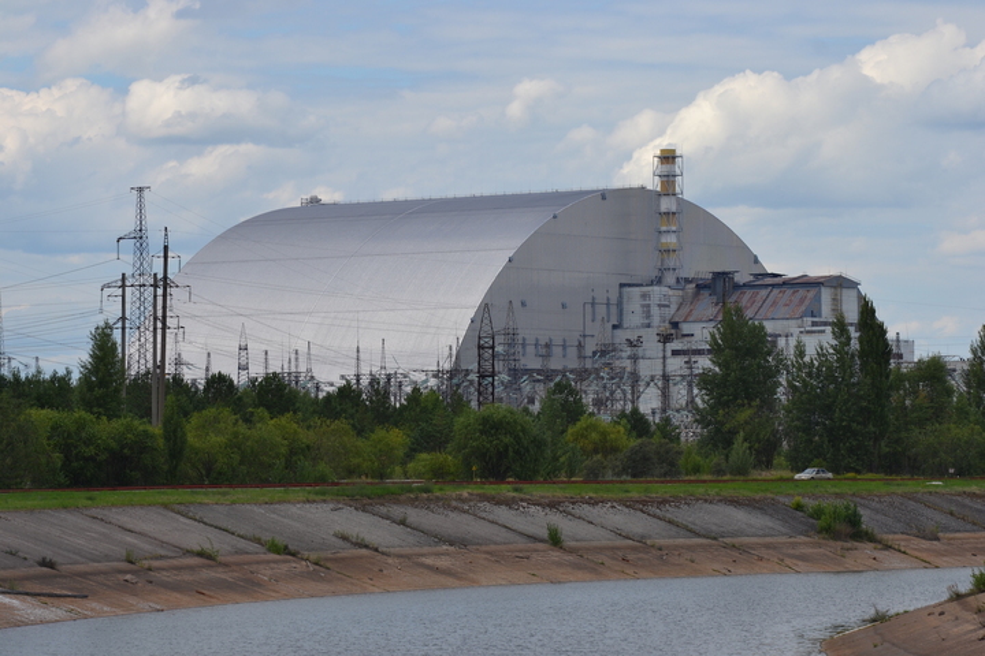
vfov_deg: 9.3
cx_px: 492
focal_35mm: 147
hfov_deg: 14.0
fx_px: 4022
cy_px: 328
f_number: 8
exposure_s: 1/250
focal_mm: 98
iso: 100
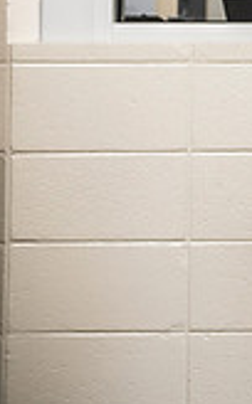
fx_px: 2492
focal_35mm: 226
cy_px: -31
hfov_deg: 5.5
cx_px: 687
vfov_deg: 9.2
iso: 500
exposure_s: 1/160
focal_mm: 62
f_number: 2.8
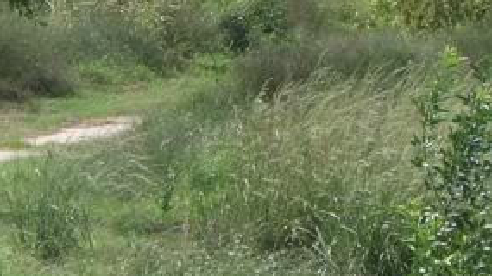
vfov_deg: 2.7
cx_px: 300
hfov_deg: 4.8
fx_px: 5829
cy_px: -29
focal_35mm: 447
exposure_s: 1/250
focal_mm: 18.6
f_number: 5.2
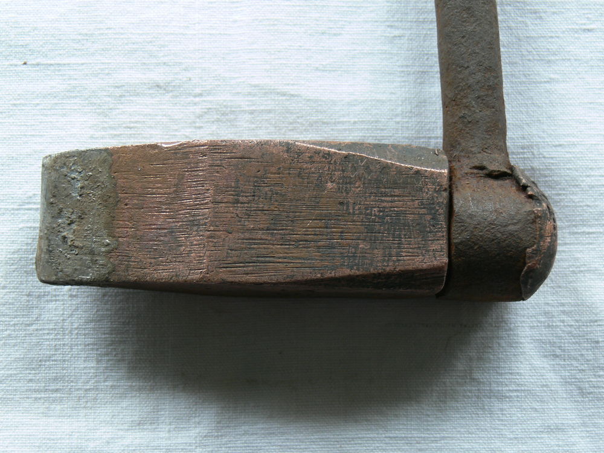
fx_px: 1187
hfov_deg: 28.6
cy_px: 226
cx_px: 302
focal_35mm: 68
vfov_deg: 21.6
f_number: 3.2
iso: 80
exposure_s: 1/30
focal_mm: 12.3
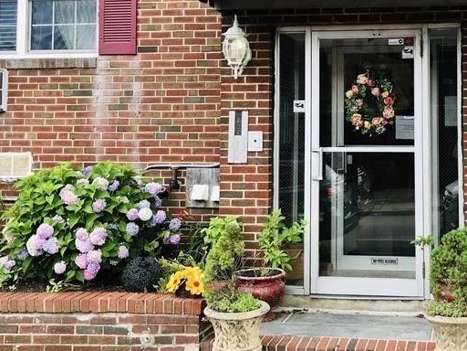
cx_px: 360
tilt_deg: +3.5
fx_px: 755
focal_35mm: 56
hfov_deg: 33.5
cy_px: 98
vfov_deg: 25.9
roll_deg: +0.1
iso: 20
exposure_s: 1/217
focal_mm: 3.99
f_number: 1.8
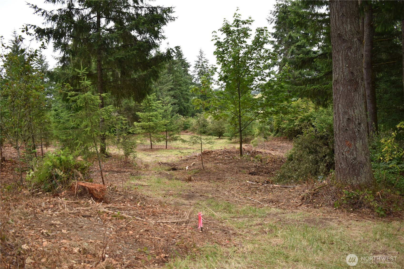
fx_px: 370
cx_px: 202
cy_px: 134
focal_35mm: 33
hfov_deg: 57.2
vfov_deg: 40.0
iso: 200
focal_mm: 22
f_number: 5
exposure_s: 1/200
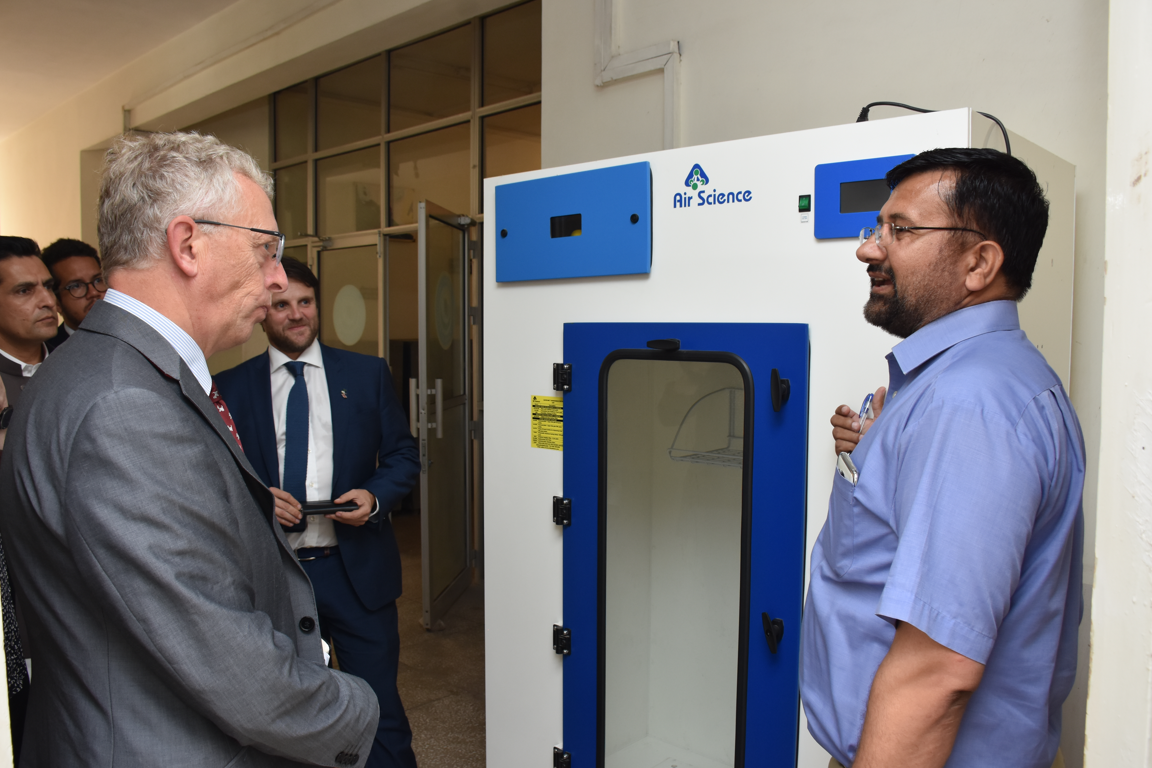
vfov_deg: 46.4
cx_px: 572
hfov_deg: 65.5
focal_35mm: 28
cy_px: 390
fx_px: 896
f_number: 6.3
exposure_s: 1/60
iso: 500
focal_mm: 18
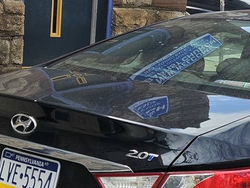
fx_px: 643
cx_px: 316
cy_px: 138
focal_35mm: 89
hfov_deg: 20.3
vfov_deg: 16.5
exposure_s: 1/814
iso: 25
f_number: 1.8
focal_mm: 5.4
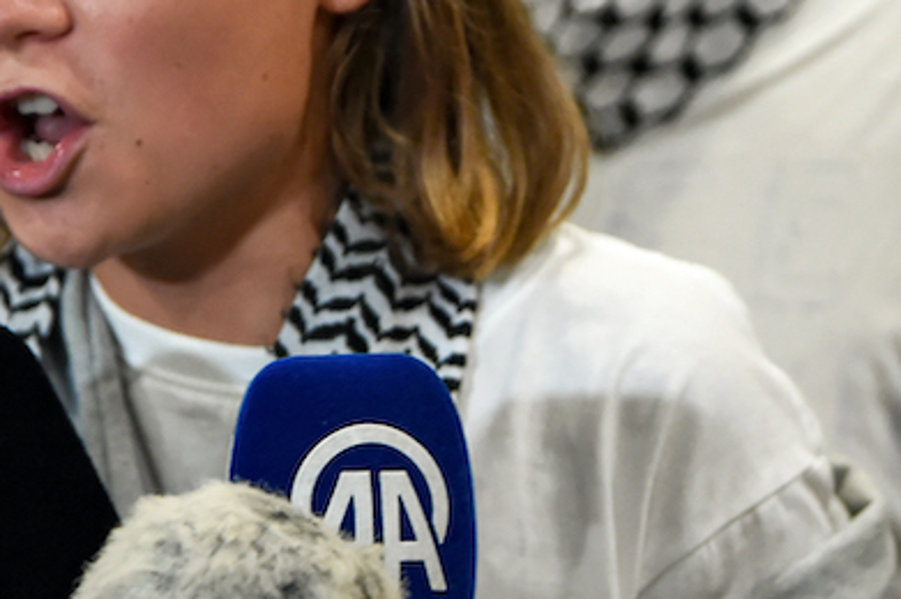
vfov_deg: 3.4
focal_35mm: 399
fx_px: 9977
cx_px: 2
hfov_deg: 5.2
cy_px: 45
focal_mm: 130
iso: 3200
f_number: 3.5
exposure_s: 1/160
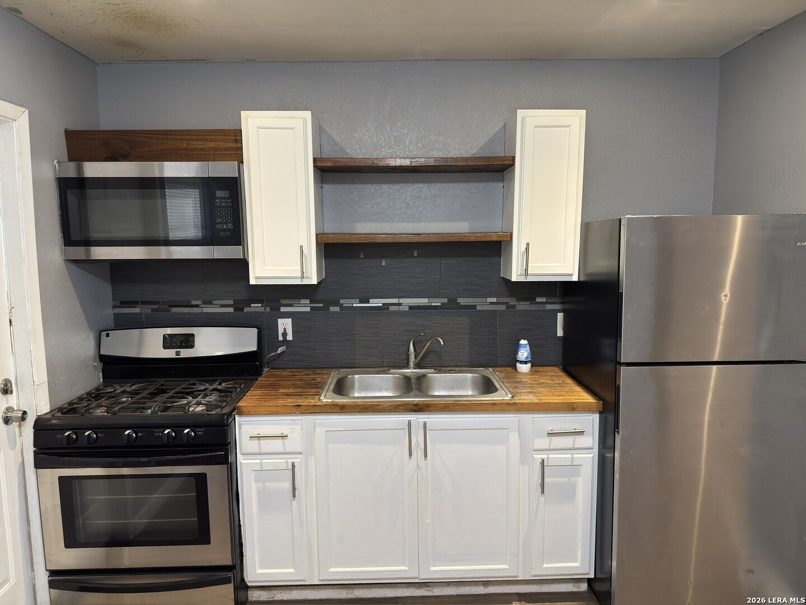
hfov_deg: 71.6
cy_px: 302
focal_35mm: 24
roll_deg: -1.3
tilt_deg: -6.7
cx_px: 403
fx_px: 559
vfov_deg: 56.8
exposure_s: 1/60
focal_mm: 6.76
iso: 400
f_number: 1.78
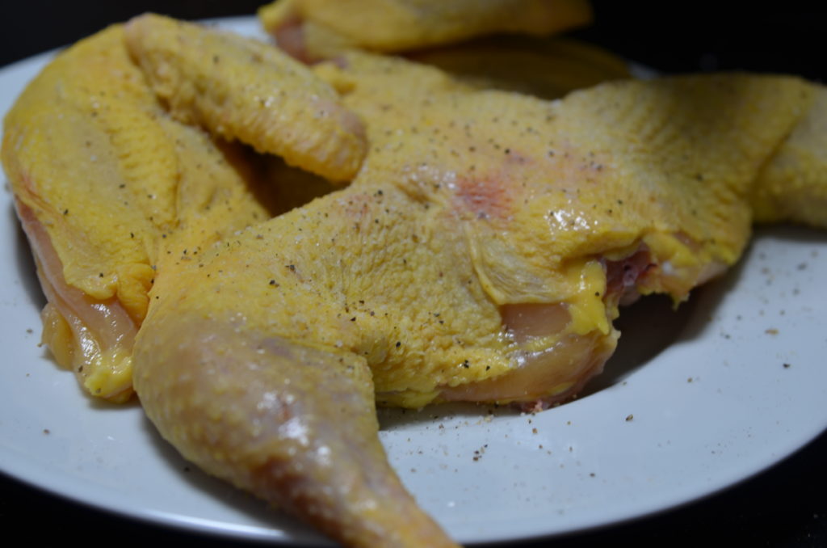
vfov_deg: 18.1
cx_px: 414
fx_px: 1719
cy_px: 274
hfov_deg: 27.0
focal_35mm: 75
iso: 160
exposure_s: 1/20
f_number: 4
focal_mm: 50
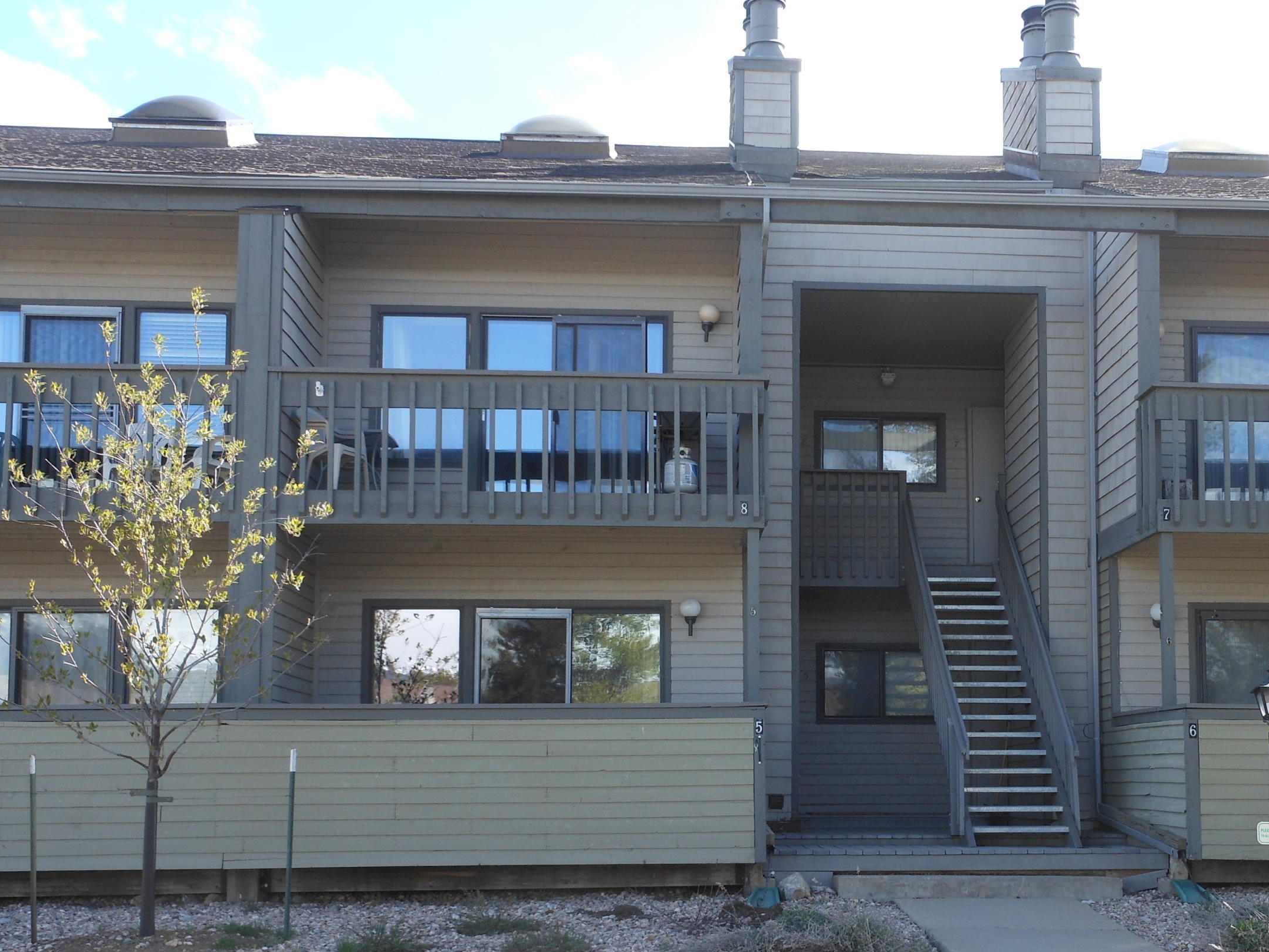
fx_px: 1686
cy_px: 645
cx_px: 846
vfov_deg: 31.2
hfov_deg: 40.7
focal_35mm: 46
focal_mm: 5.9
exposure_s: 1/125
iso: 80
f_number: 4
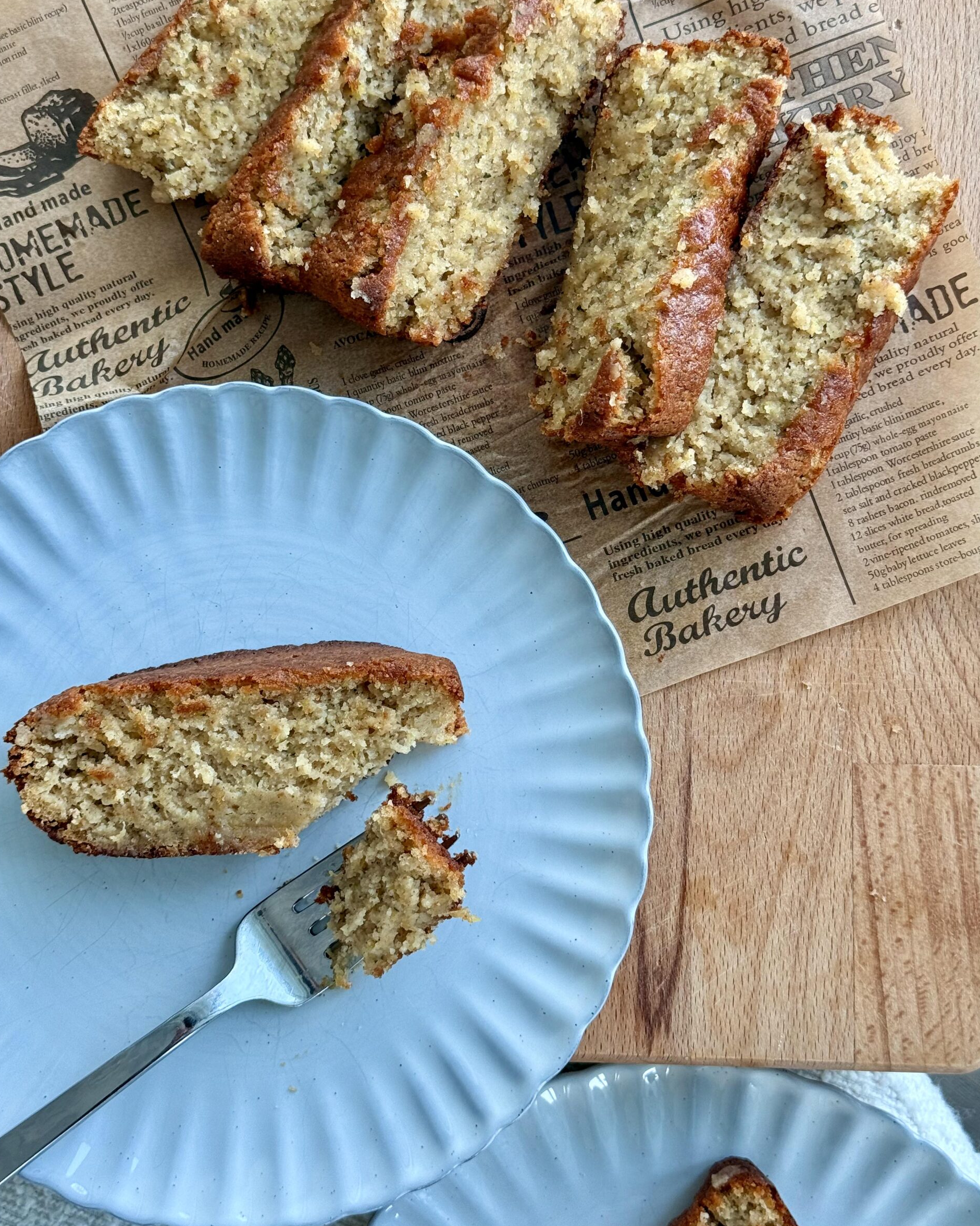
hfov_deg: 29.7
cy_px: 597
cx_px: 486
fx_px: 1849
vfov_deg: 36.7
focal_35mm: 51
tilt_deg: -83.3
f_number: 1.78
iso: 50
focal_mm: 6.76
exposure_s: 1/121
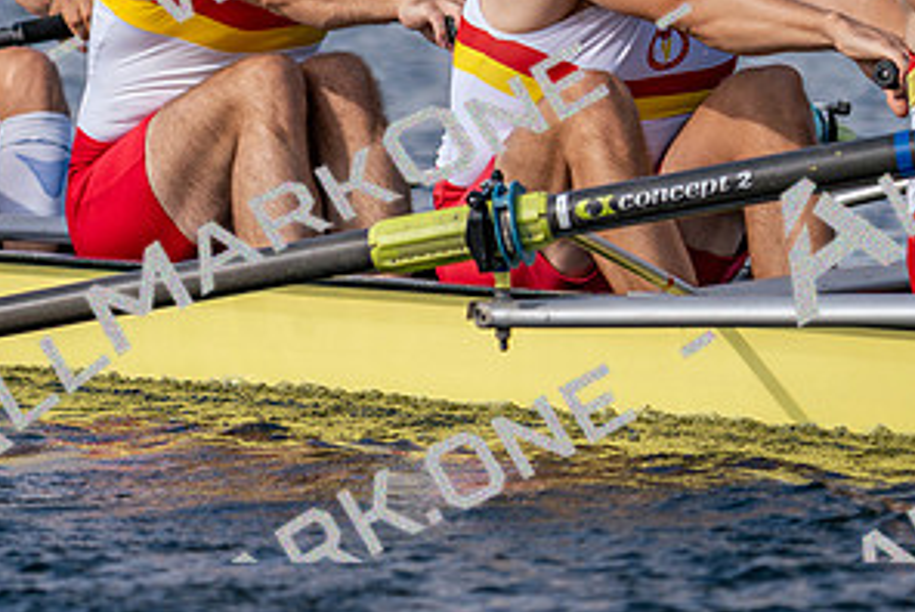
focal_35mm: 529
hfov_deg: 3.9
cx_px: 516
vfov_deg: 2.6
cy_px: 32
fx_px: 13458
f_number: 5.6
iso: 200
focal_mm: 270
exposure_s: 1/1600
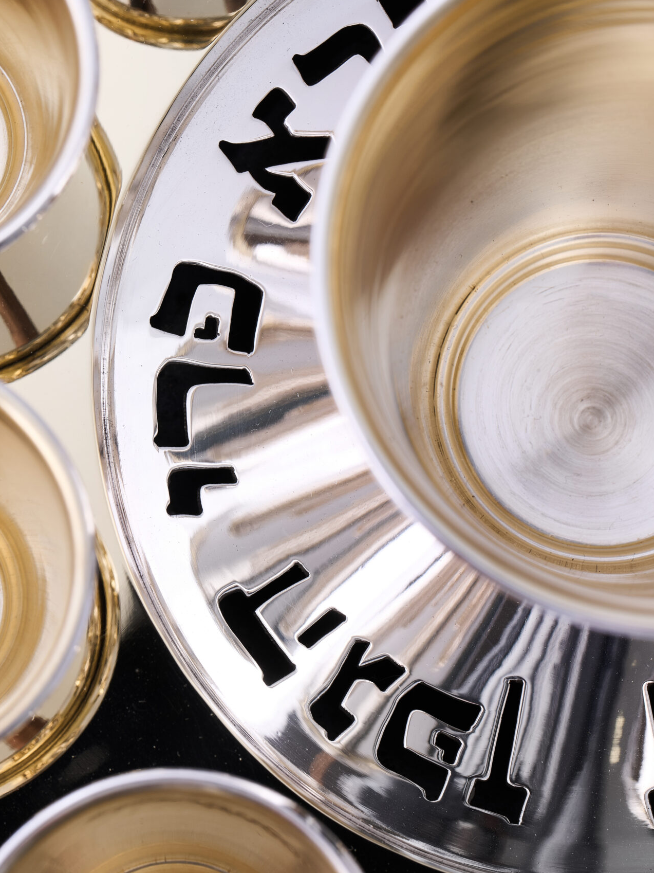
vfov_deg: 13.6
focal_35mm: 145
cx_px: 266
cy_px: 436
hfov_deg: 10.2
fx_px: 3654
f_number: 16
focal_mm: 100
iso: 100
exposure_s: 1/200
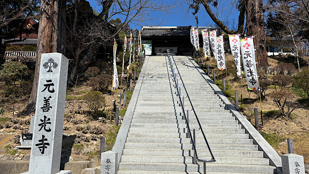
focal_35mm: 29
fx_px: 238
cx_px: 153
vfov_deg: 40.2
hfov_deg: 66.0
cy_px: 86
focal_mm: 5.96
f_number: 1.6
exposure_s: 1/4854
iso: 50
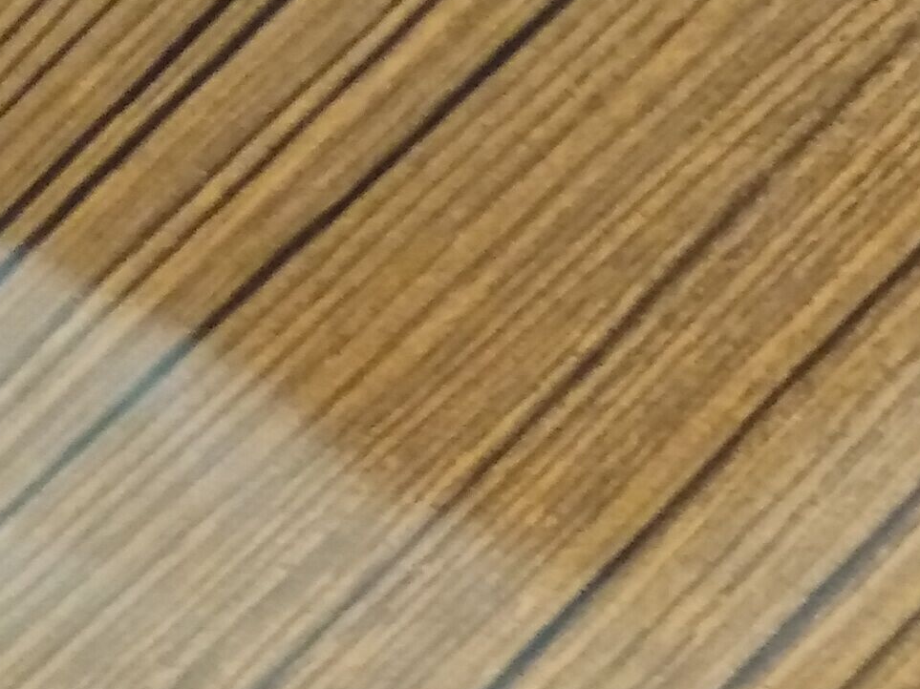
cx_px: 1009
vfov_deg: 13.5
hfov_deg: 17.6
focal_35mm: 108
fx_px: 2870
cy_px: 658
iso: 562
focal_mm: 3.46
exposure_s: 1/20
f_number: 2.2
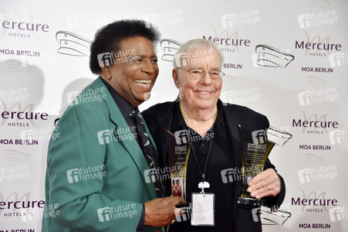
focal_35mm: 105
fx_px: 1014
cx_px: 174
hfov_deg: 19.5
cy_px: 116
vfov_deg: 13.0
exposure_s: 1/125
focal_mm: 105
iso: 1600
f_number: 5.6
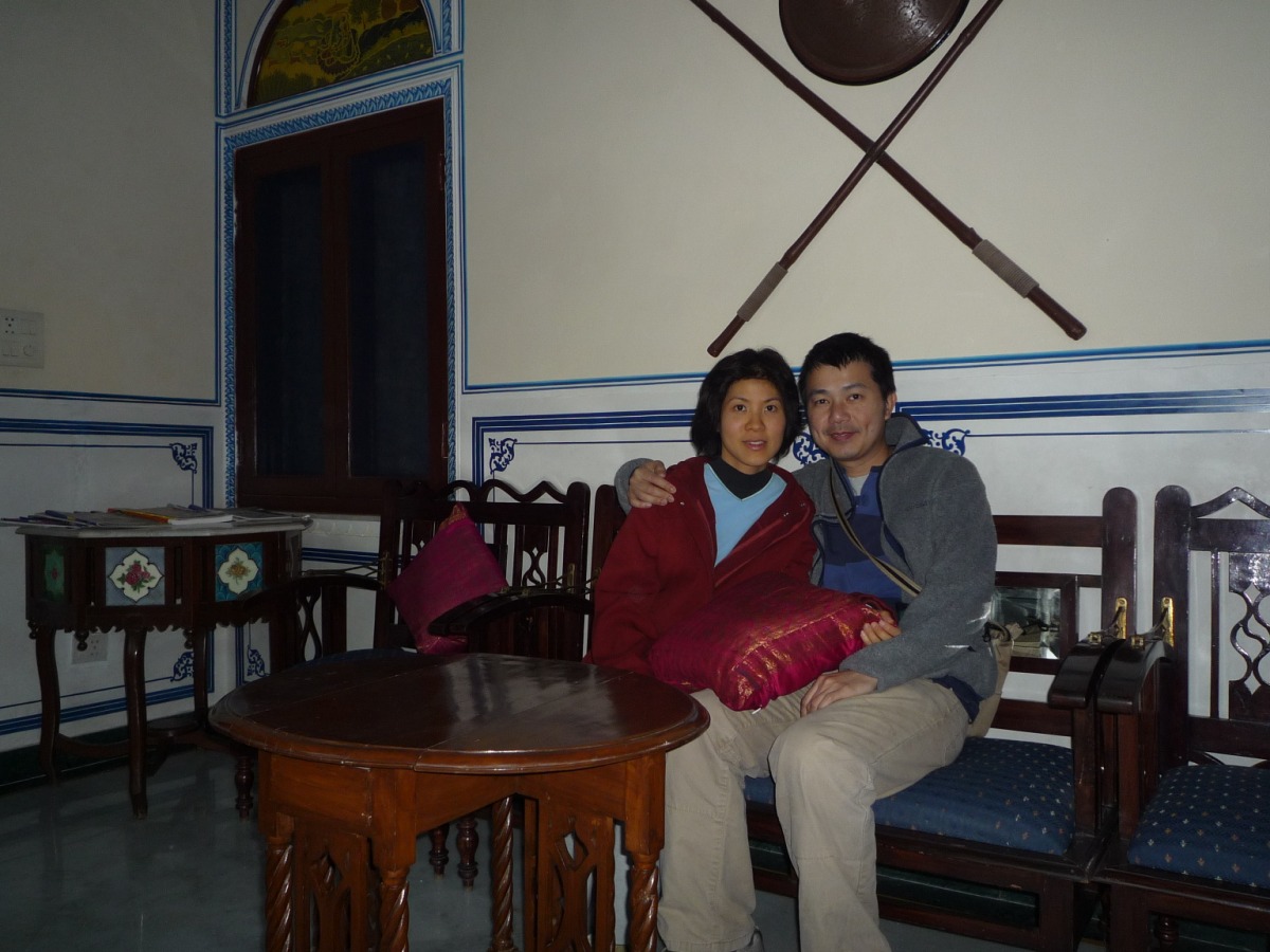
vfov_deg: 49.7
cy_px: 476
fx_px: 1027
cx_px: 635
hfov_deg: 63.4
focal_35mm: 28
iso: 125
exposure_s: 1/30
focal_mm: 4.4
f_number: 2.8
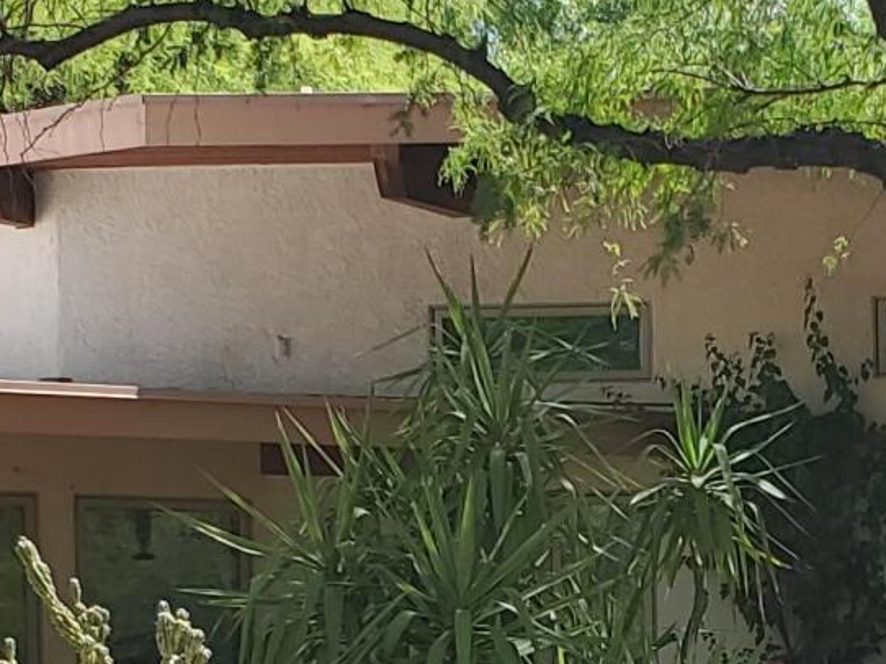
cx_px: 893
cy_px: 736
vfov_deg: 10.2
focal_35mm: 144
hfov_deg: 13.5
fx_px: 3684
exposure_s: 1/726
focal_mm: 4.3
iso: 50
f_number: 2.4
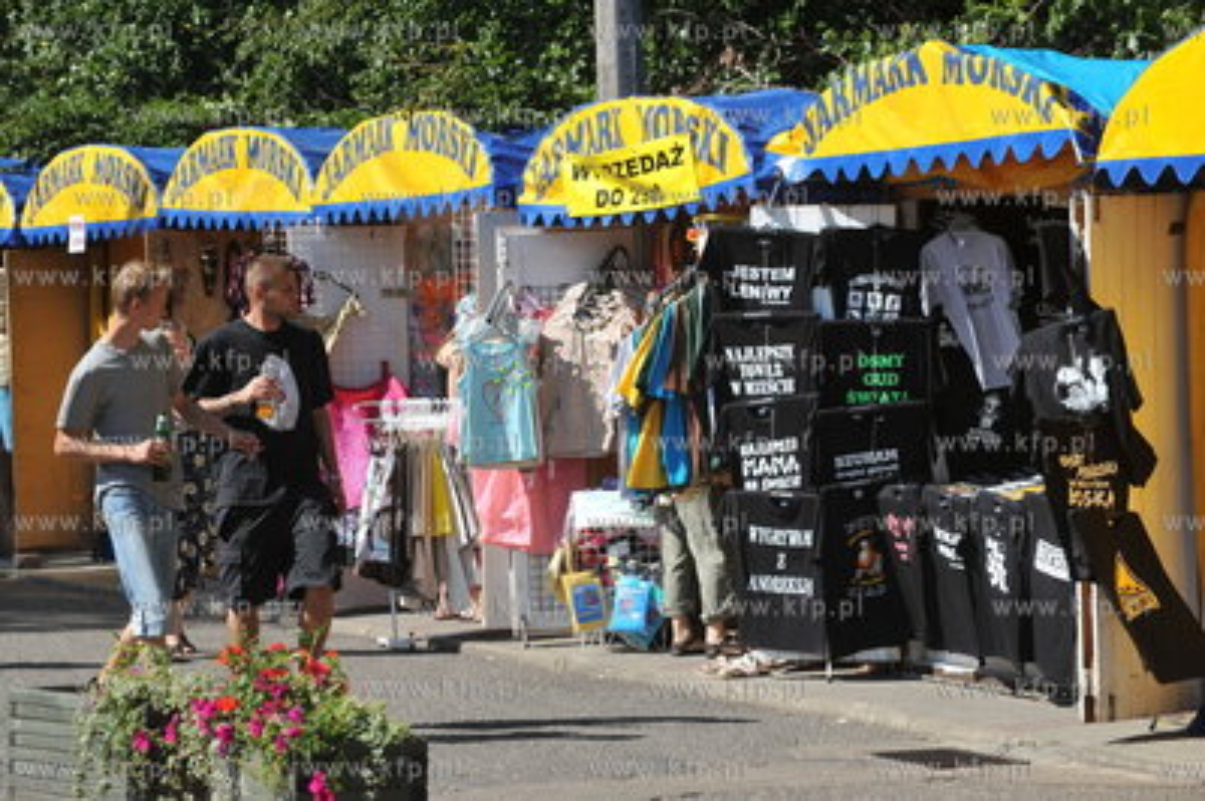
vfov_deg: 9.1
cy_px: 400
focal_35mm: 150
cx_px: 602
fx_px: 5017
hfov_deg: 13.7
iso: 400
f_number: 11
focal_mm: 150
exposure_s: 1/500
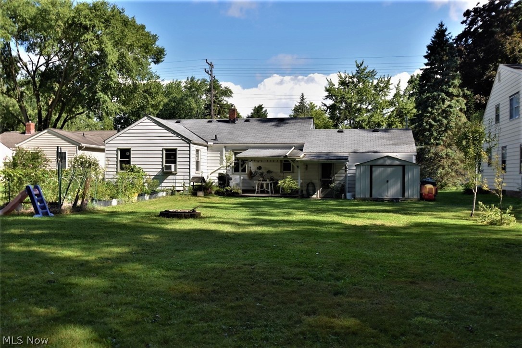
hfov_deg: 53.2
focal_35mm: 36
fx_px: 522
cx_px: 261
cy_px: 174
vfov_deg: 36.8
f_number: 8
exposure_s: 1/400
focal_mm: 24
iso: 200
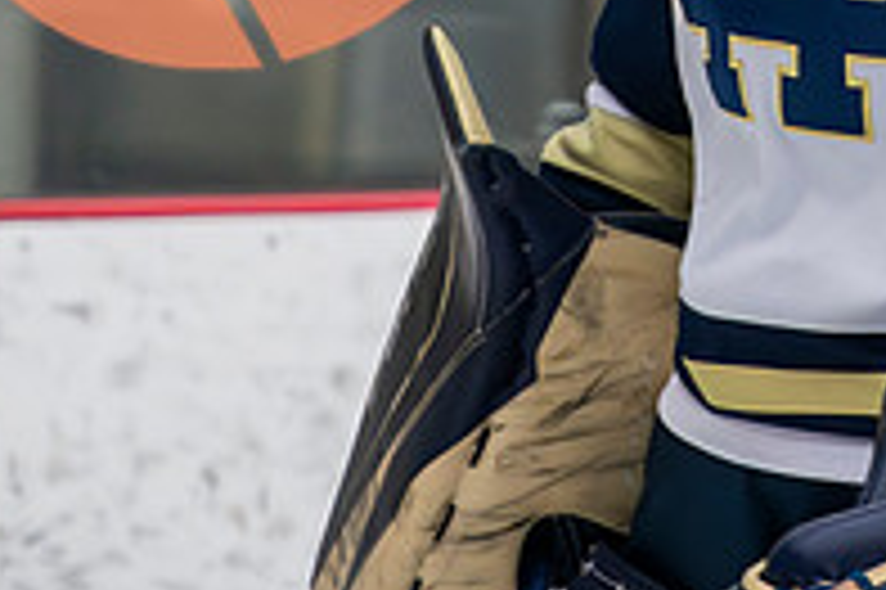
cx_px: 1034
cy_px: -612
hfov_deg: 2.3
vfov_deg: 1.5
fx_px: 21959
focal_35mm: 893
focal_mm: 195
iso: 2000
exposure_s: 1/640
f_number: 3.2
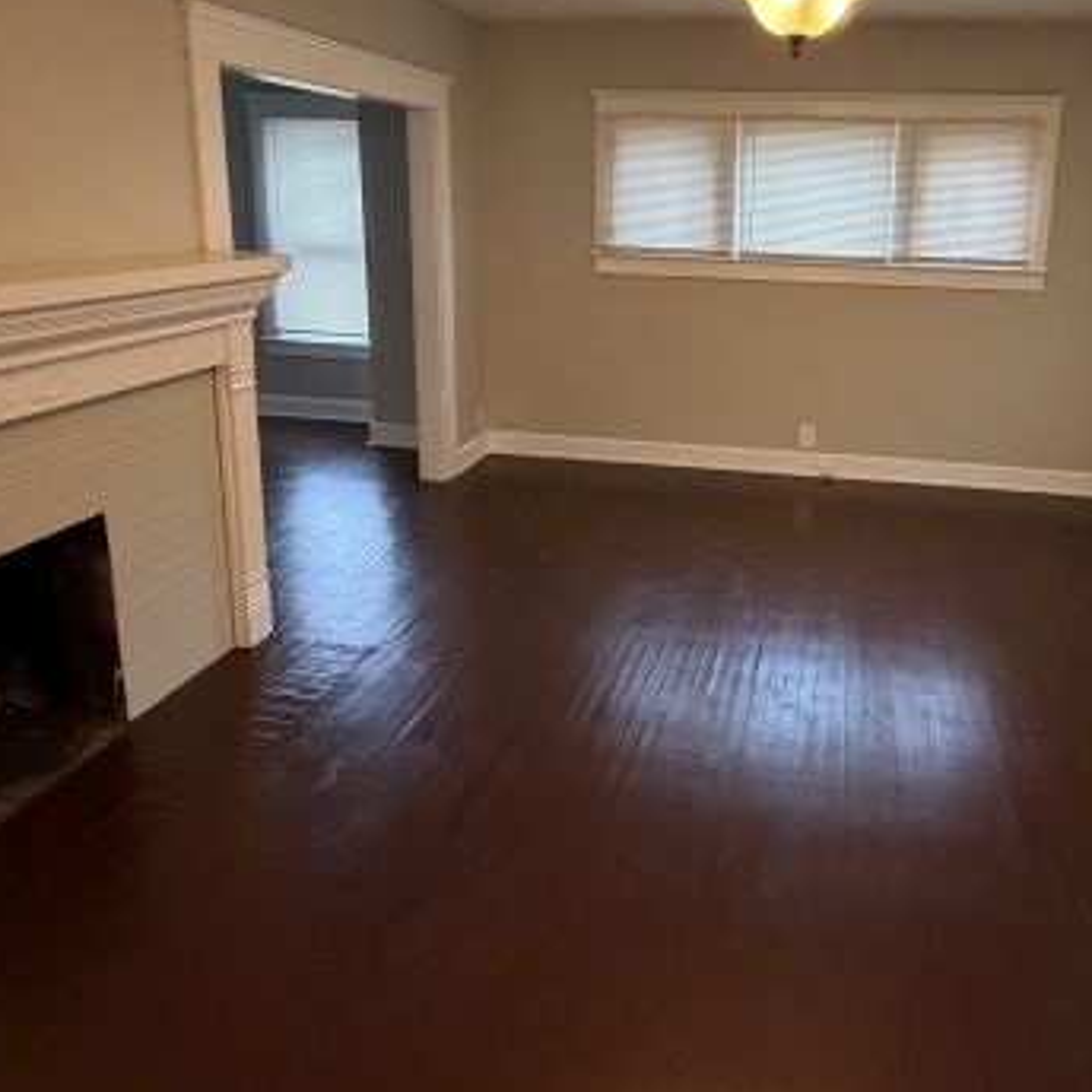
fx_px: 857
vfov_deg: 63.0
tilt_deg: -10.2
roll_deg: -1.9
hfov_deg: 63.3
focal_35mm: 24
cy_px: 346
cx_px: 735
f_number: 2.2
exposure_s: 1/60
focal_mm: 2.22
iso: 500
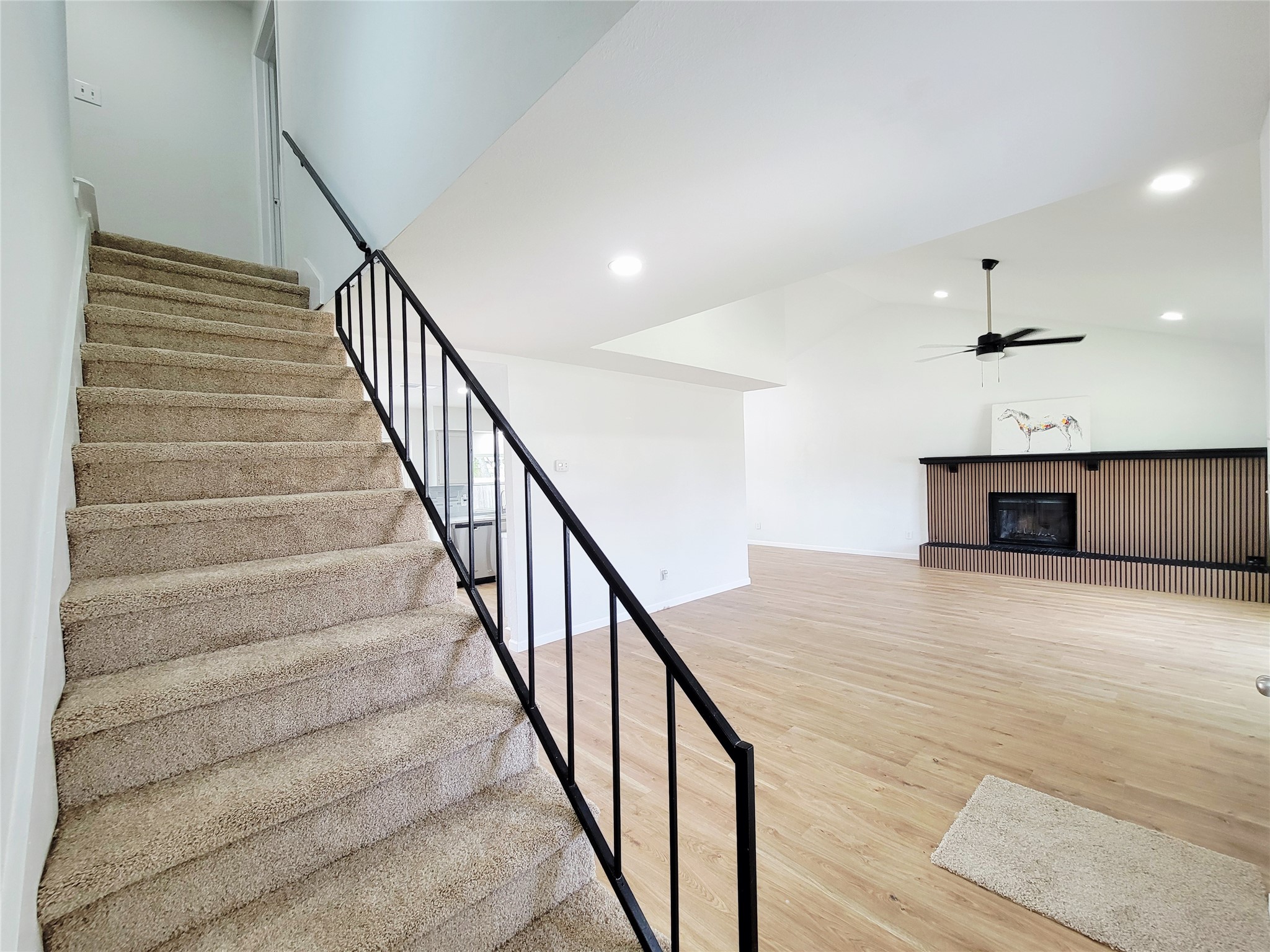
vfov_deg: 89.9
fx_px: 477
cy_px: 476
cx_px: 635
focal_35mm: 13
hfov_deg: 106.2
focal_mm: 2.2
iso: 125
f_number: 2.2
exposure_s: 1/60.2
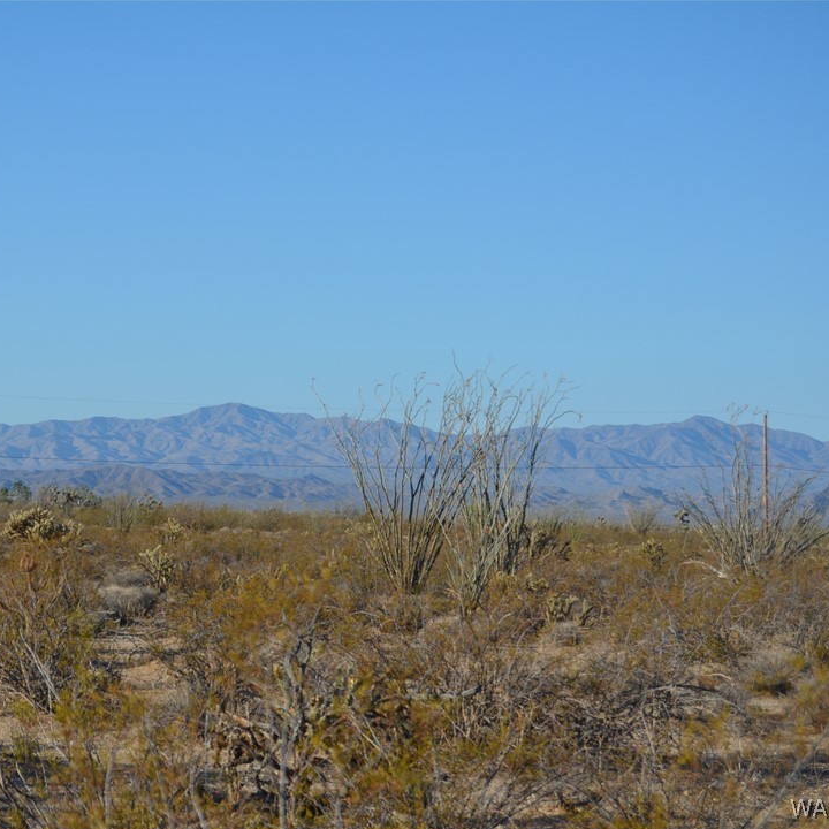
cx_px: 276
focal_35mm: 106
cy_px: 416
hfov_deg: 16.4
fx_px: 2862
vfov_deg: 16.5
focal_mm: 55
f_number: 6.3
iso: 400
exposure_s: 1/1600
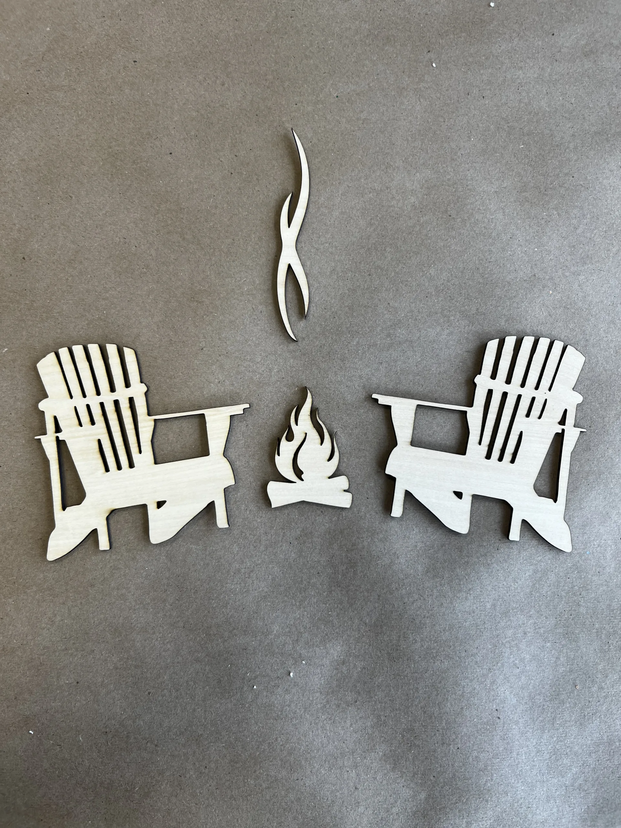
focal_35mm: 26
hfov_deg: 53.1
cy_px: 414
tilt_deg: -84.0
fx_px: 622
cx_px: 310
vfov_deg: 67.3
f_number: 1.5
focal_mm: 5.7
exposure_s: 1/120
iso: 50
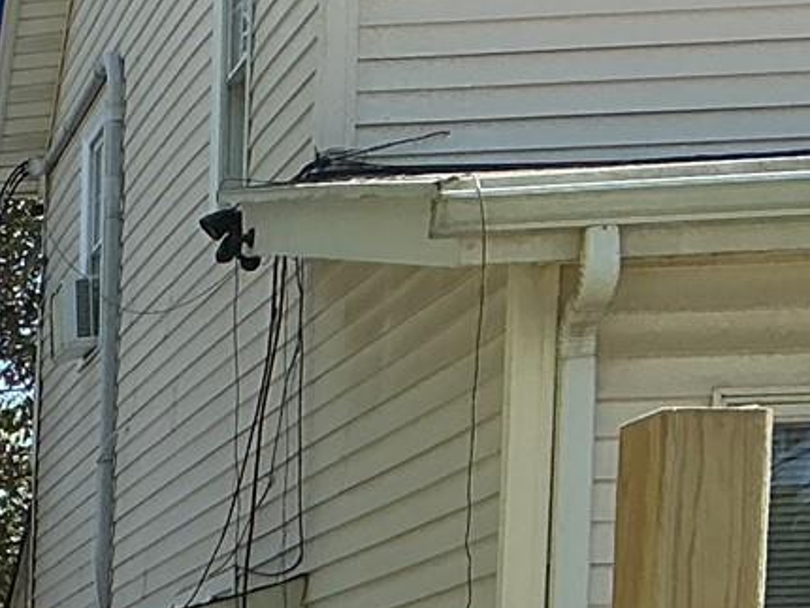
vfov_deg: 10.0
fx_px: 3231
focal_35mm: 138
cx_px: -1057
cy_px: 1229
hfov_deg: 11.9
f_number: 1.8
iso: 25
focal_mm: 3
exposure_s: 1/804
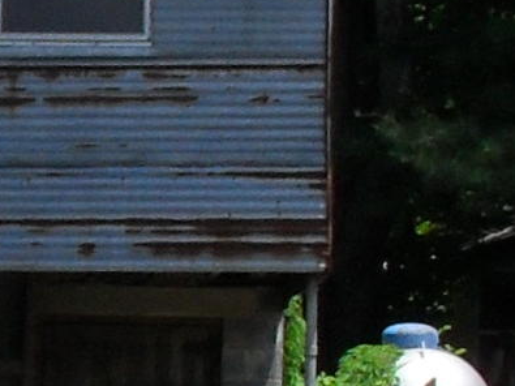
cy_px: 458
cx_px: -1162
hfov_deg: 6.6
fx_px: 3956
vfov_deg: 5.6
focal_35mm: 266
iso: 100
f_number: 8.4
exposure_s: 1/180
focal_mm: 6.3
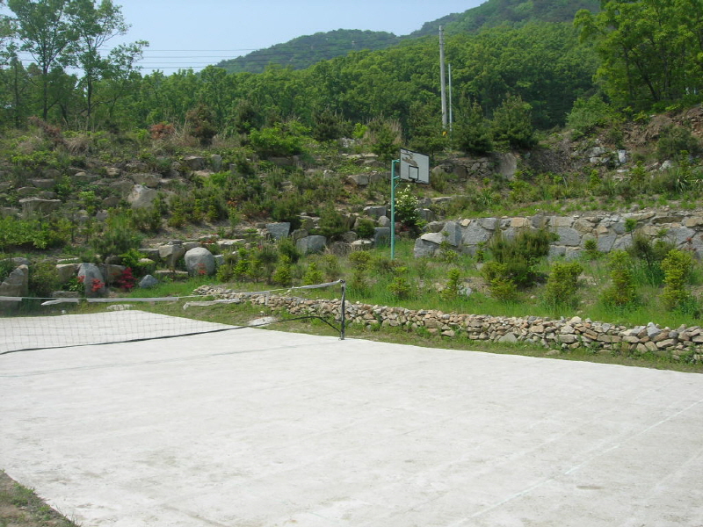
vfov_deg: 37.7
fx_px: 772
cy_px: 264
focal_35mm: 38
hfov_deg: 49.0
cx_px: 352
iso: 64
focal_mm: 7.8
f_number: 4.8
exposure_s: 1/607
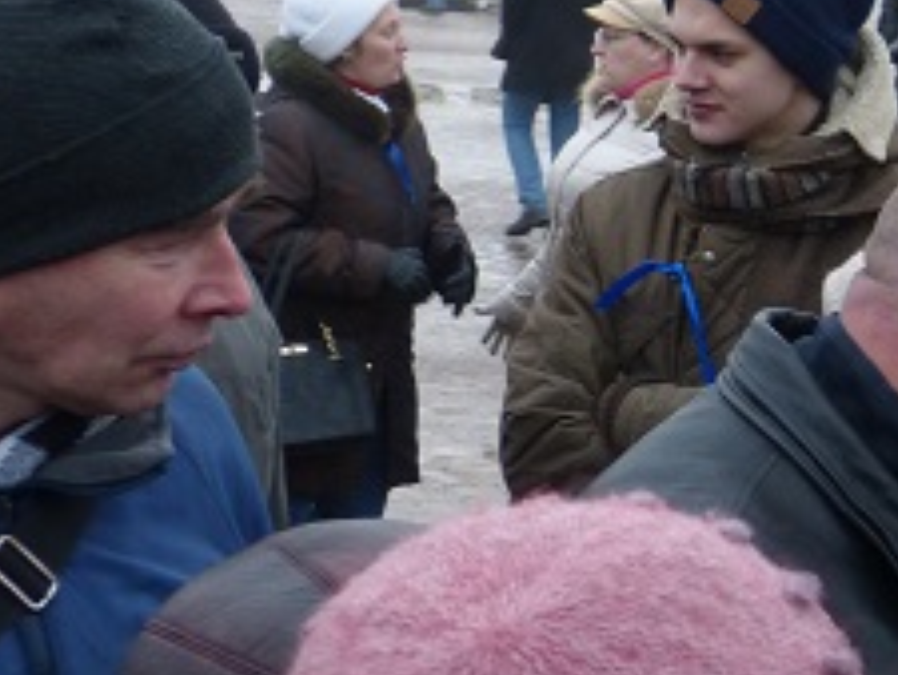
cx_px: 1385
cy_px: 276
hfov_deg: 14.3
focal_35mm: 128
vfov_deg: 11.6
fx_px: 3322
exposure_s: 1/60
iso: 160
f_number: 3.1
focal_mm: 7.1
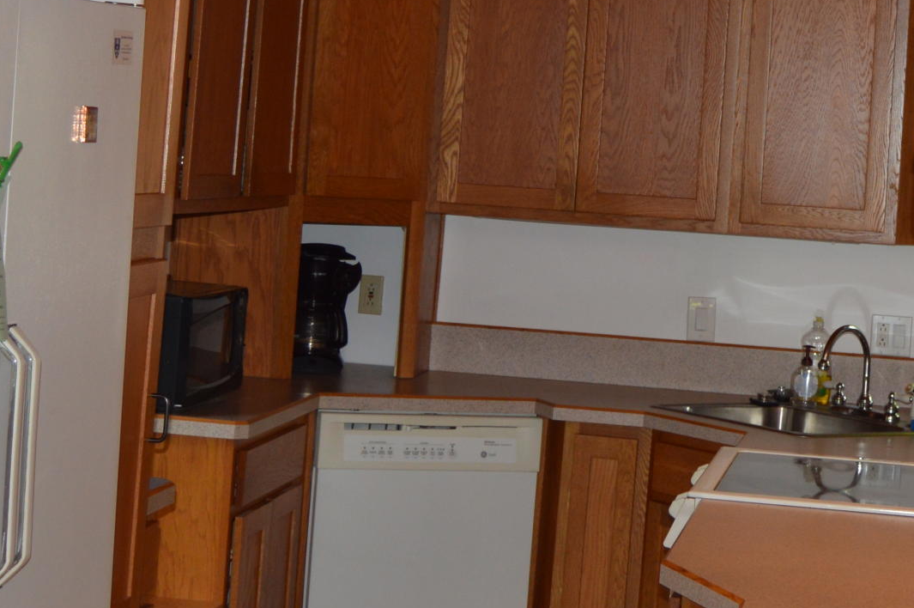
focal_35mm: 93
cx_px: 691
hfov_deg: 21.7
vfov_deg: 14.5
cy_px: 46
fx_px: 2359
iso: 280
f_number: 4
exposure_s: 1/125
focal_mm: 22
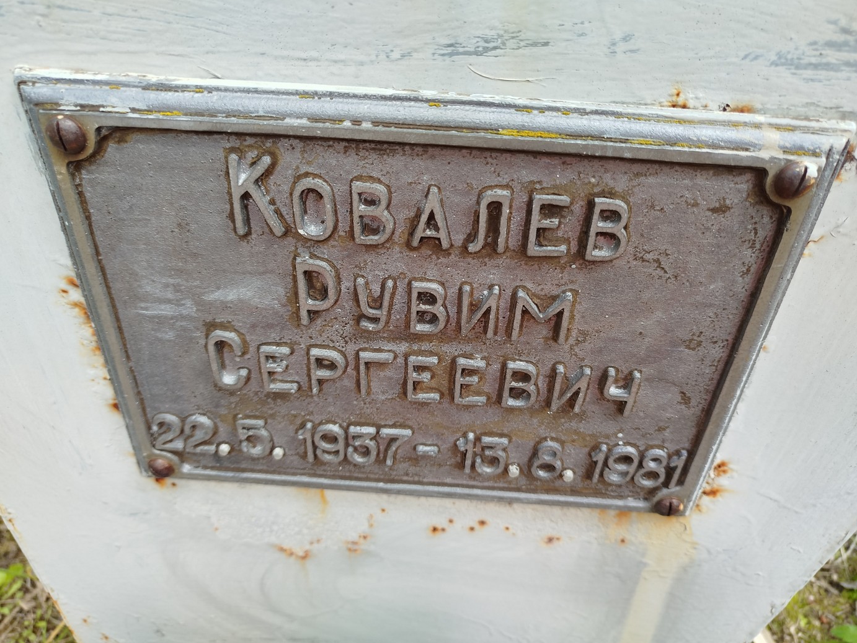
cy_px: 313
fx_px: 619
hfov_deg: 69.4
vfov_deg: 54.9
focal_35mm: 25
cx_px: 426
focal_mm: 5.31
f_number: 1.7
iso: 50
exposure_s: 1/175
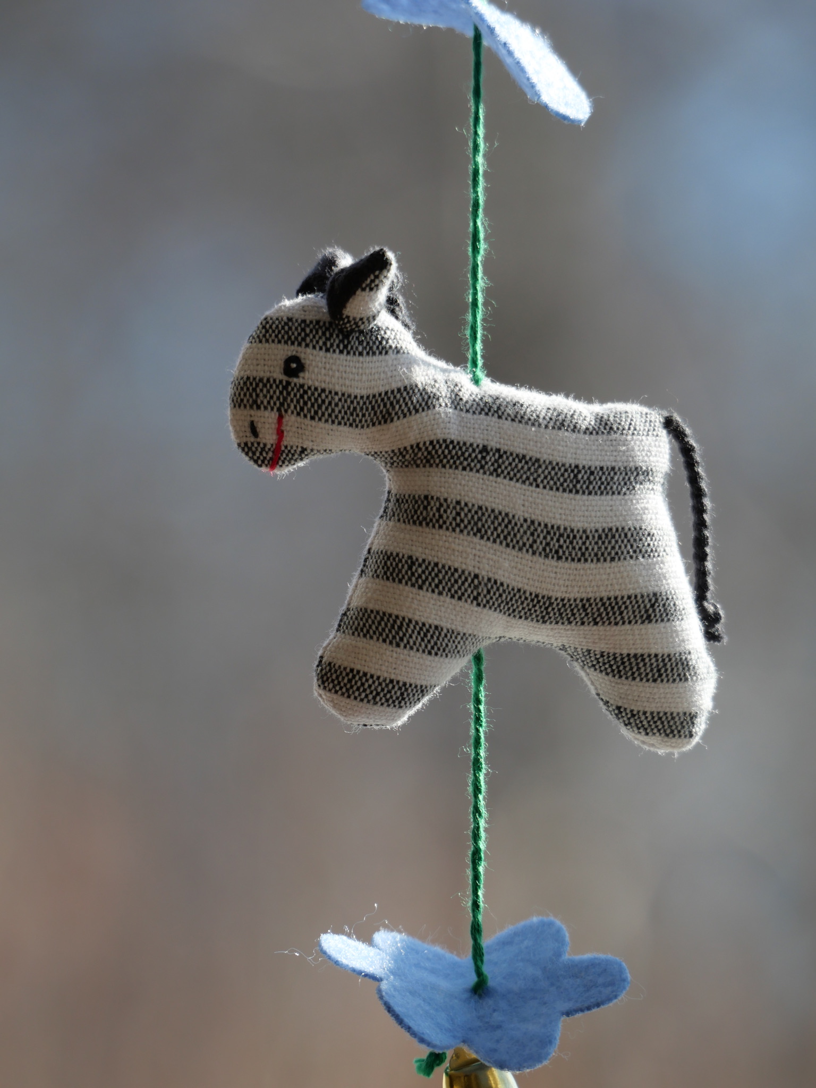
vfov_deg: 5.5
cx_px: 408
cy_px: 544
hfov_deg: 4.2
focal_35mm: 358
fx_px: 11252
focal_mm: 179
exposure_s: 1/400
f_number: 5.9
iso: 250
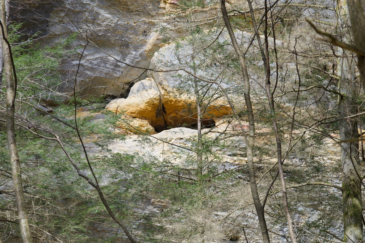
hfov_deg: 12.7
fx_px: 1642
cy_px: 122
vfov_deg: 8.5
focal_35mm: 162
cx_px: 182
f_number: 9
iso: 640
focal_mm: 162
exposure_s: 1/320
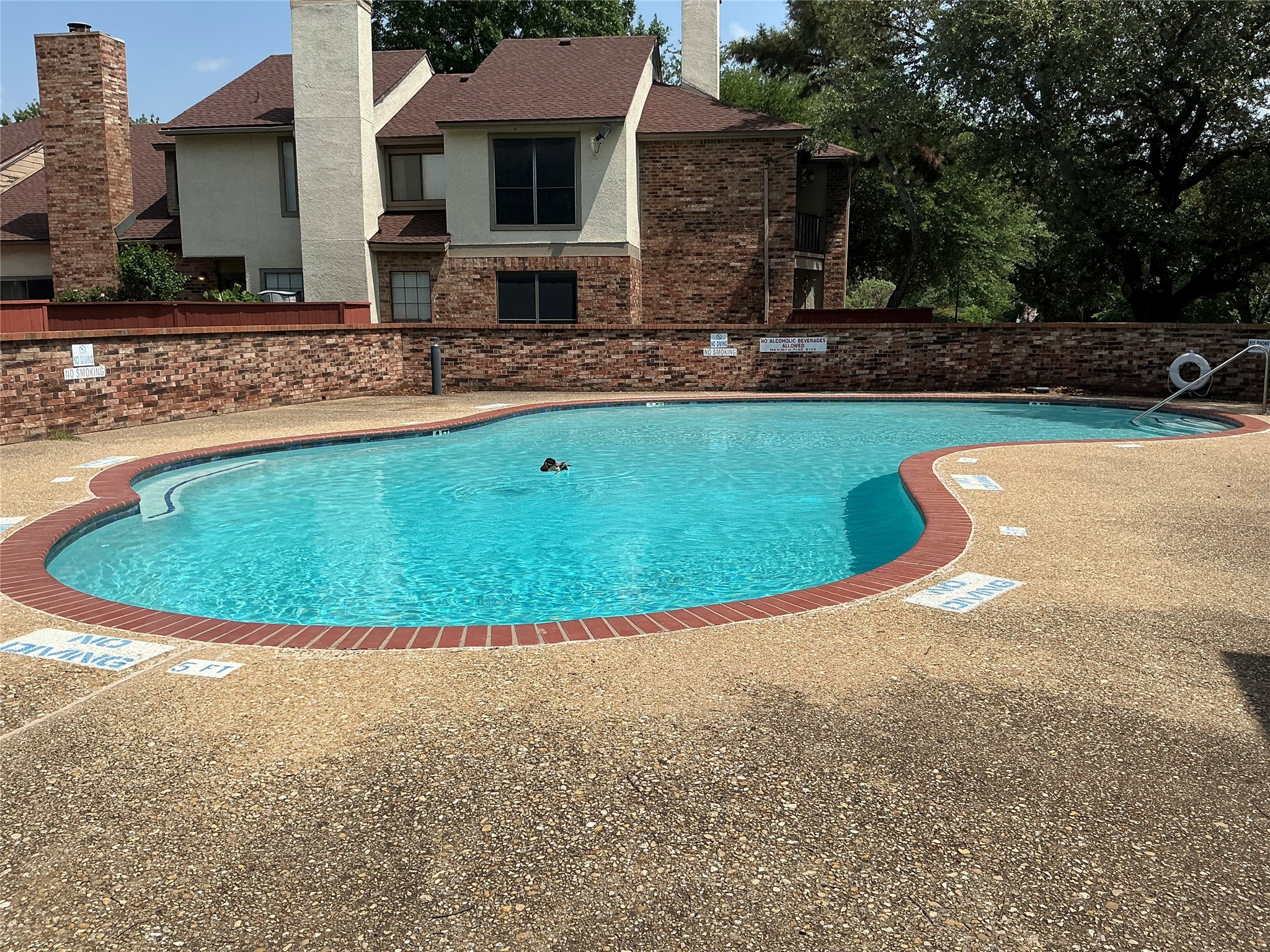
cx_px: 635
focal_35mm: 28
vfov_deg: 49.7
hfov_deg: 63.4
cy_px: 476
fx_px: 1027
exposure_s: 1/2801
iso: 25
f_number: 1.8
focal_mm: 3
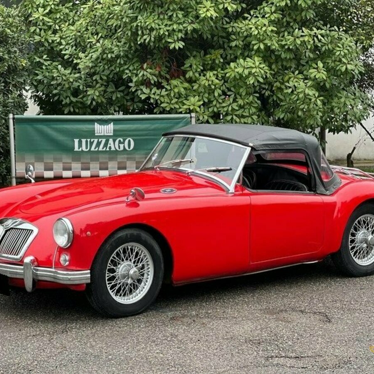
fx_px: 1112
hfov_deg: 19.1
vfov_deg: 19.1
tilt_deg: -6.1
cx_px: 186
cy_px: 187
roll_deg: +0.5
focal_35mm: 91
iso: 64
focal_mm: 9
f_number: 2.8
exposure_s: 1/121
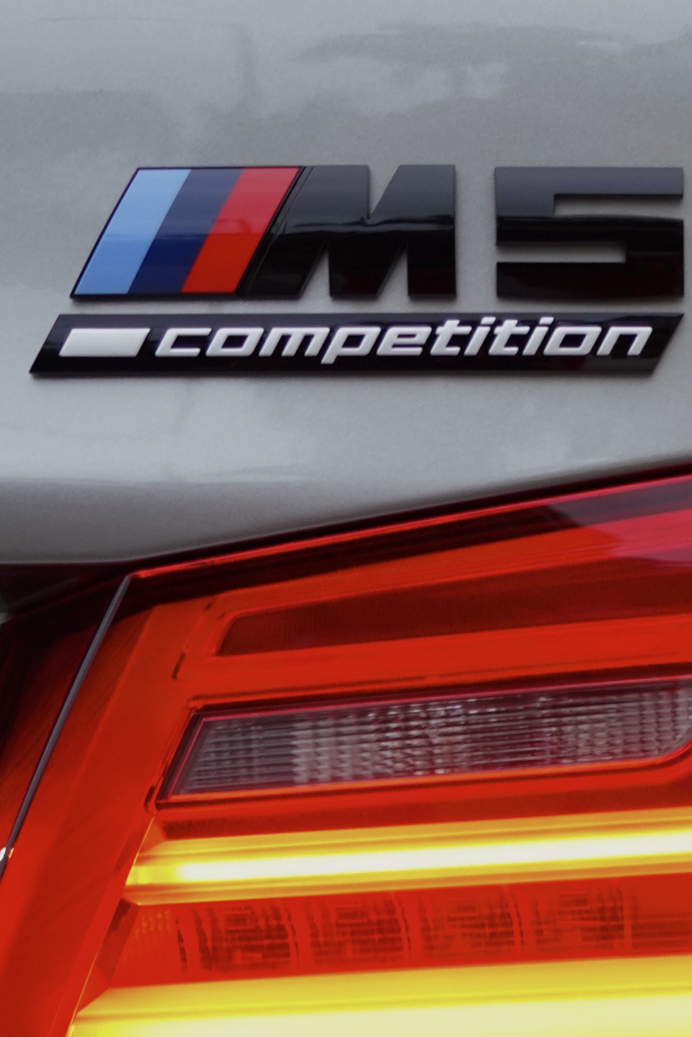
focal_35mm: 124
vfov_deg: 15.6
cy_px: 1379
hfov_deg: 10.9
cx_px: 848
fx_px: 3573
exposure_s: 1/30
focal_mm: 30
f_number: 4
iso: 500
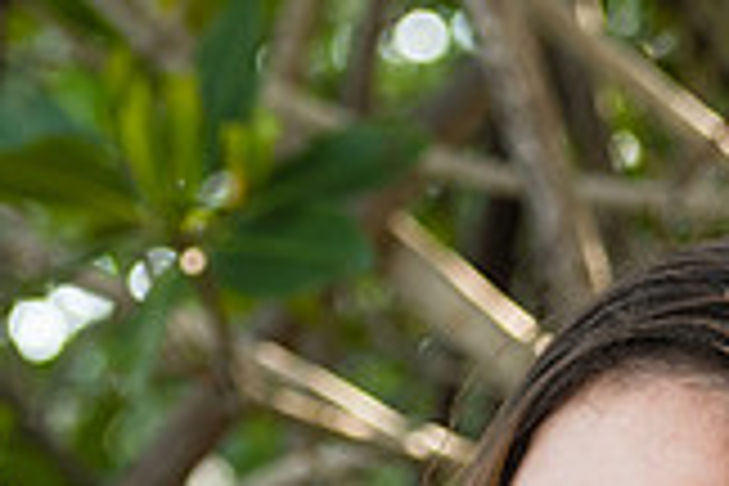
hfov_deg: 5.4
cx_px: 744
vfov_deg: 3.6
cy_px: 619
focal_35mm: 379
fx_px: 7674
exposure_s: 1/320
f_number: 4.5
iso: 400
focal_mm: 70
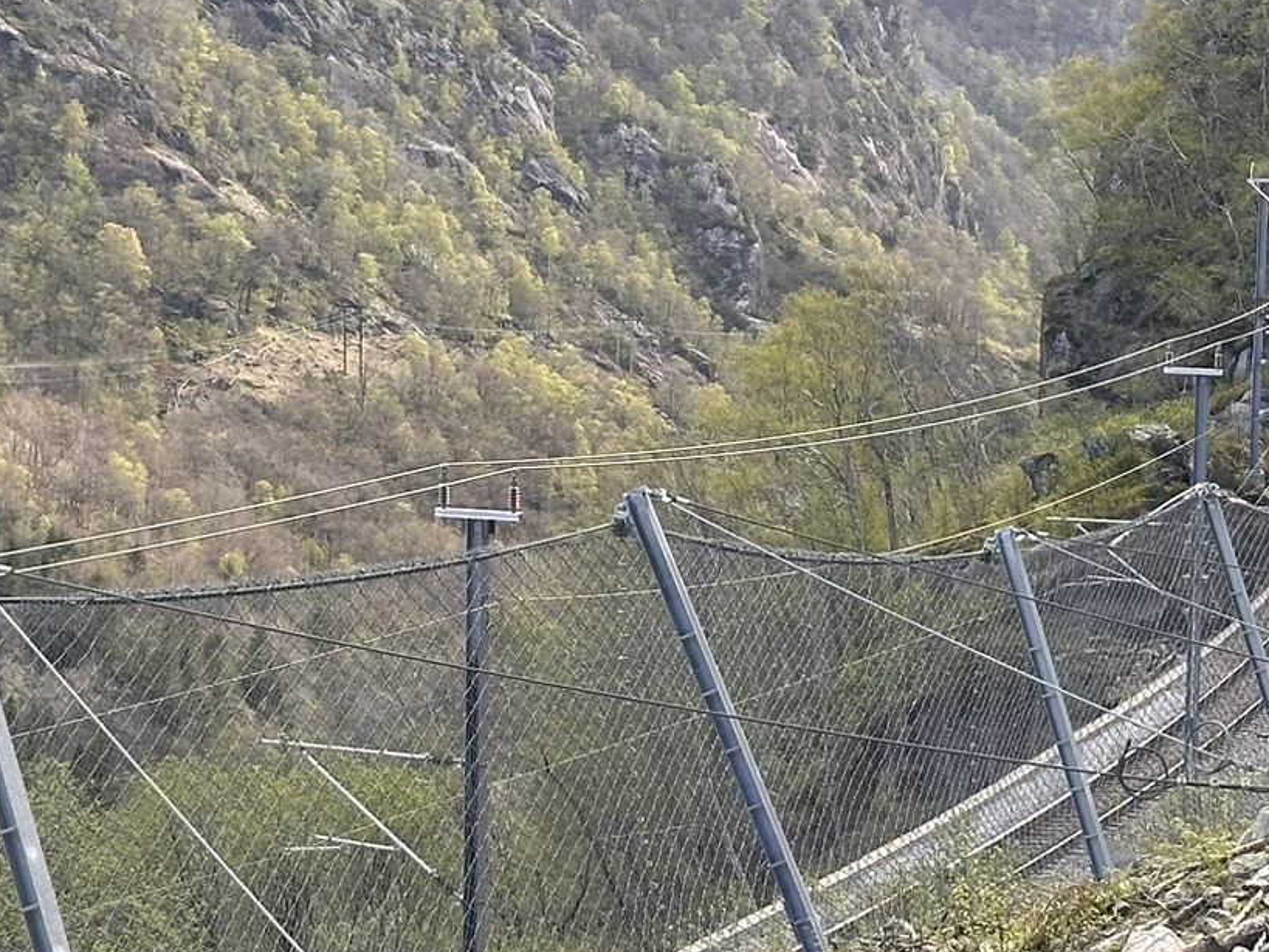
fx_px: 4398
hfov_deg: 16.4
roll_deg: -0.4
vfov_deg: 12.3
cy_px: 464
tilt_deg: -6.2
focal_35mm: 120
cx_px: 500
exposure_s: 1/379
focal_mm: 6.86
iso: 64
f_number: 1.78
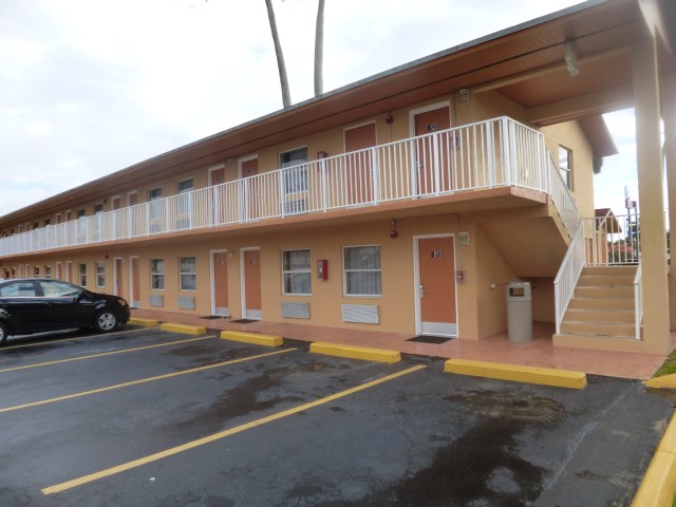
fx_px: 469
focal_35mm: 24
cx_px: 338
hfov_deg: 71.6
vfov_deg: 56.8
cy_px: 254
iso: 160
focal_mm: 4.3
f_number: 2.8
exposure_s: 1/640
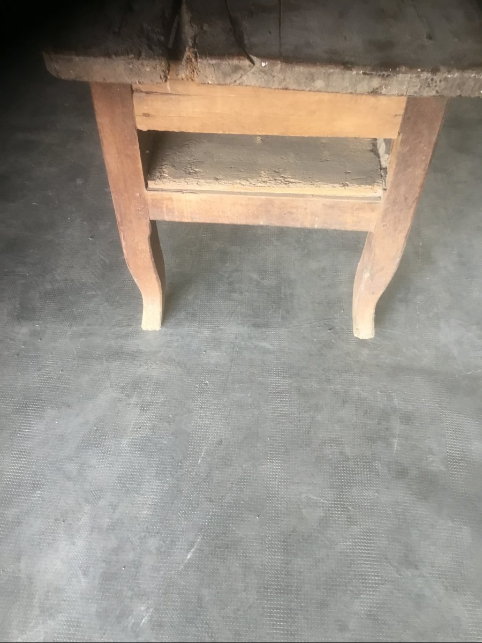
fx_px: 576
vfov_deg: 58.4
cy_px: 322
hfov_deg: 45.4
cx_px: 241
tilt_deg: -50.6
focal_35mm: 31
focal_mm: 3.3
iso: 100
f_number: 2.4
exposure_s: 1/33
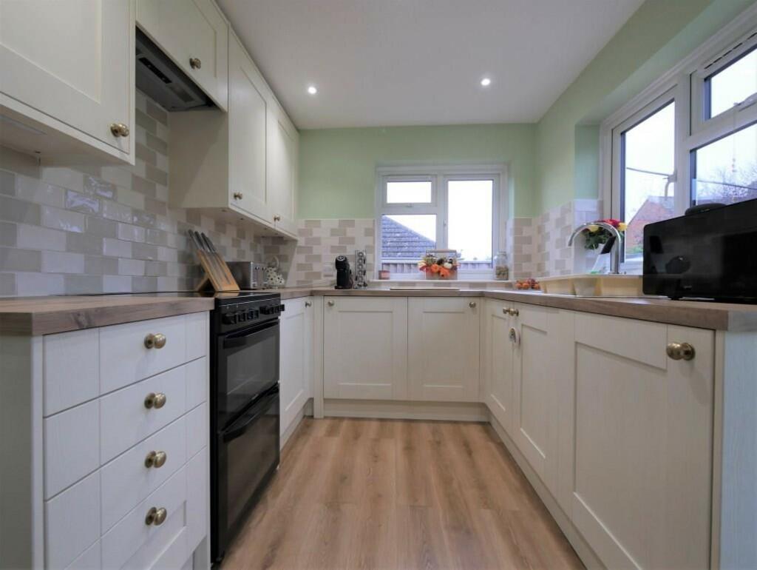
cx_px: 378
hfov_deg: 102.0
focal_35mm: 14
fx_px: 306
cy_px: 285
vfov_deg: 85.8
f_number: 4
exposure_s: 1/60
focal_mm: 7
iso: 250
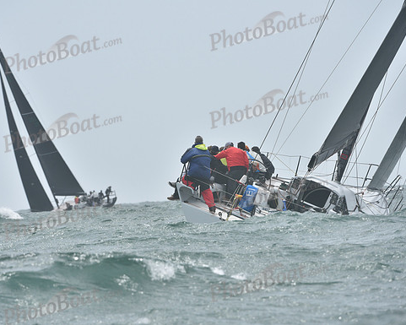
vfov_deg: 4.0
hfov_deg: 5.0
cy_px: 162
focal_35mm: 385
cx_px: 166
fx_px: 4627
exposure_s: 1/1000
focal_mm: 340
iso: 320
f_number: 8
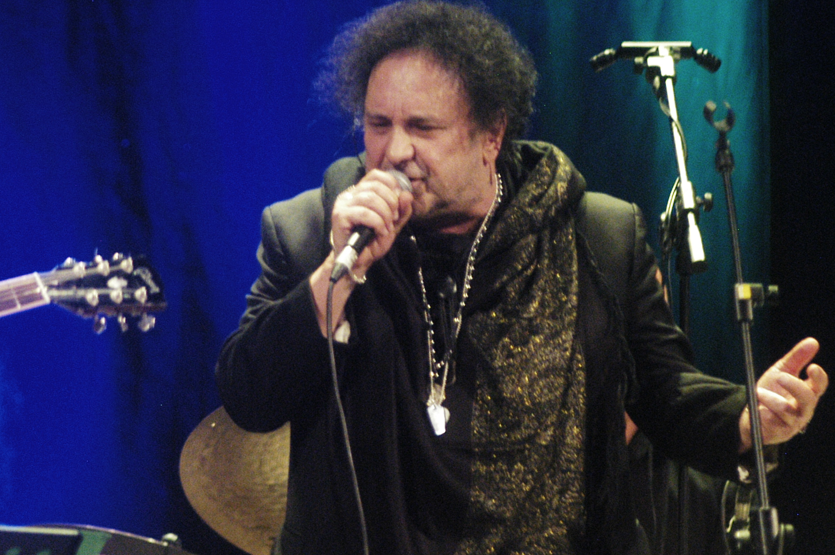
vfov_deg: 2.3
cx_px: 45
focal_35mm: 588
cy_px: 260
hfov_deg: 3.5
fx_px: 13624
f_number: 2.8
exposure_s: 1/80
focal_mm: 200
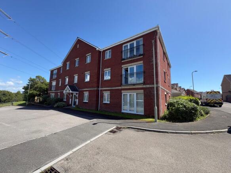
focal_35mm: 14
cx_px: 116
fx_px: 93
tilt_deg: +8.2
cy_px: 86
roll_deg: -0.3
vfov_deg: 85.7
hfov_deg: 102.1
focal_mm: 2.22
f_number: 2.2
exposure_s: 1/565
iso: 40
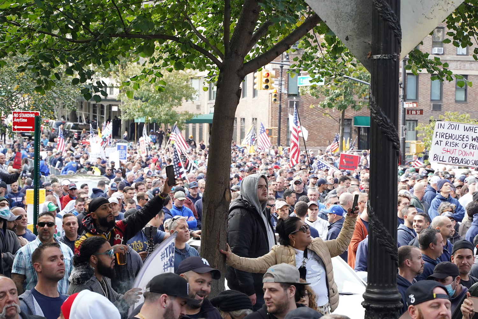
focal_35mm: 90
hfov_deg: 22.6
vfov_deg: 15.2
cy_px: 160
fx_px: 1195
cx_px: 239
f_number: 6.3
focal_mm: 60
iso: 1600
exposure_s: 1/500
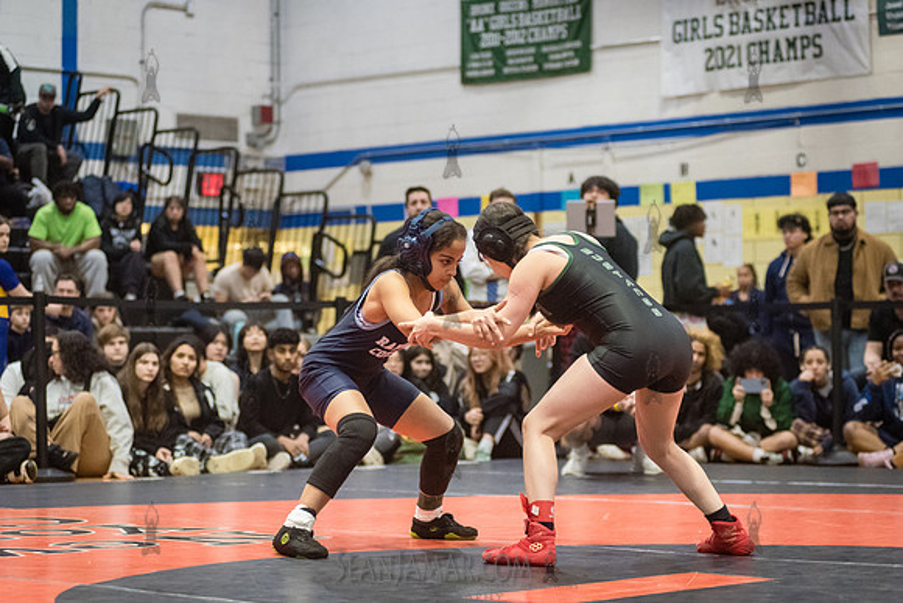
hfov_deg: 21.6
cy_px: 302
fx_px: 2367
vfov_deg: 14.5
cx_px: 452
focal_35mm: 94
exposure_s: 1/500
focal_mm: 86
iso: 8000
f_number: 3.2
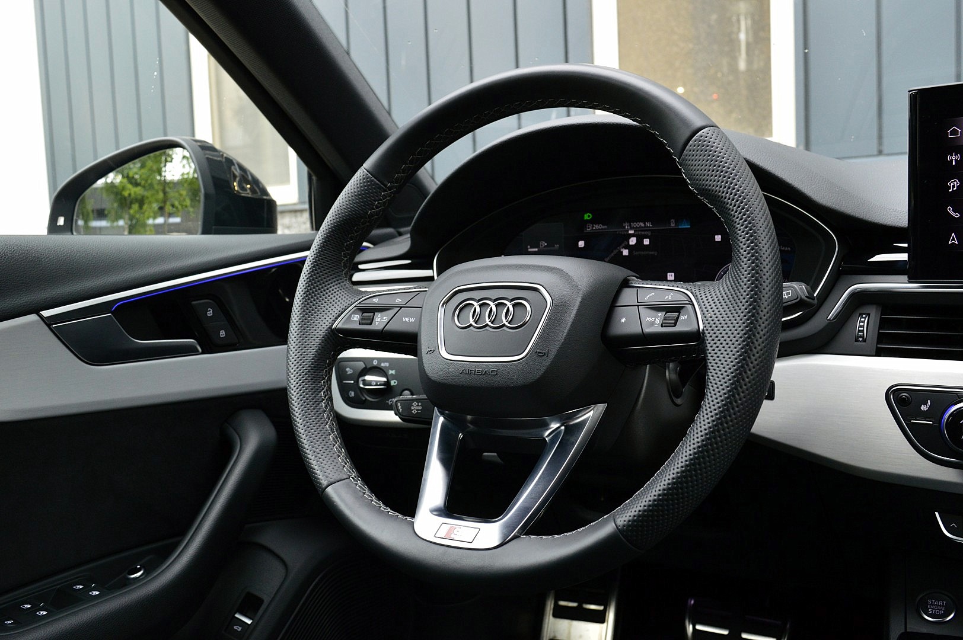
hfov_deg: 57.3
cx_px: 482
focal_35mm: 33
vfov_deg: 39.9
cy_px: 320
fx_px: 882
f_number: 7.1
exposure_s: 1/60
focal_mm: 22
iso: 800
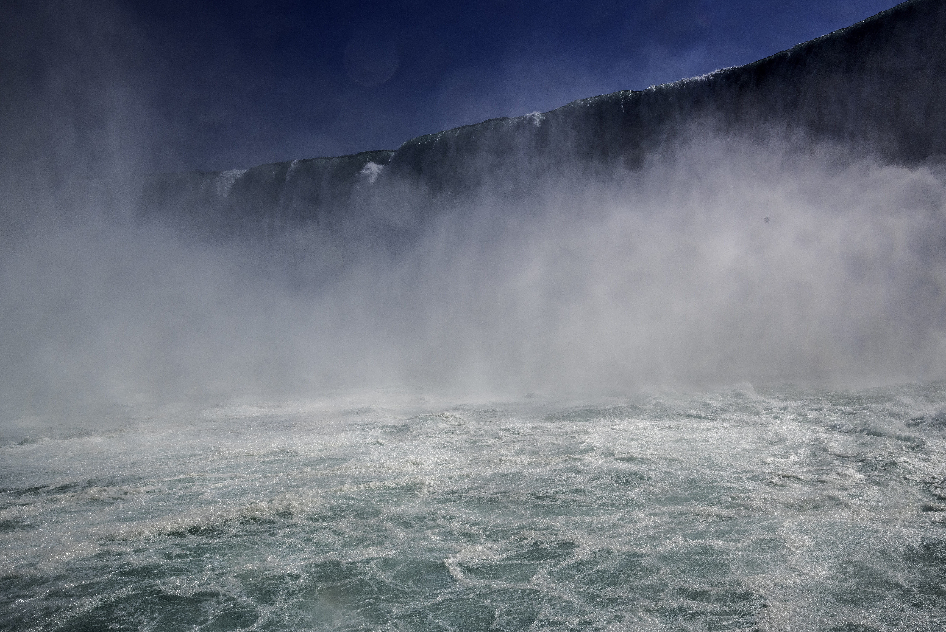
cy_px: 316
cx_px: 473
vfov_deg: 37.9
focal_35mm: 35
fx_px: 920
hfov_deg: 54.4
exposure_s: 1/1250
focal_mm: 35
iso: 200
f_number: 13
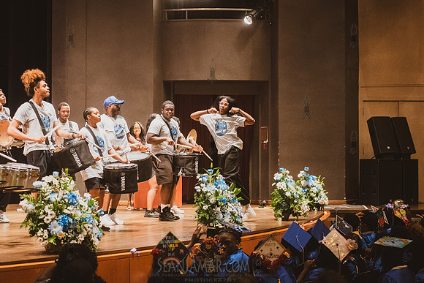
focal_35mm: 85
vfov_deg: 16.1
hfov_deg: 23.9
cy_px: 141
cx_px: 220
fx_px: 1002
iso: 5000
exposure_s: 1/200
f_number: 4
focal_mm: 80
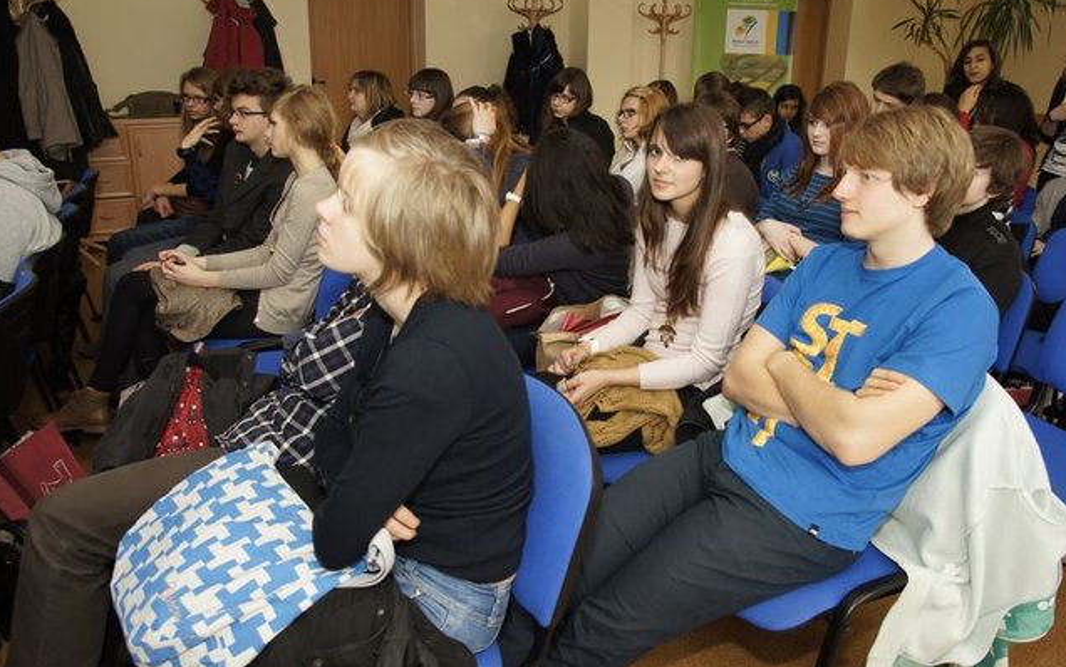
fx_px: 771
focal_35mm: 27
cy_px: 310
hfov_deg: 69.3
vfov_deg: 46.8
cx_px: 538
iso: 400
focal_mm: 17
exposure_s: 1/60
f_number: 5.6
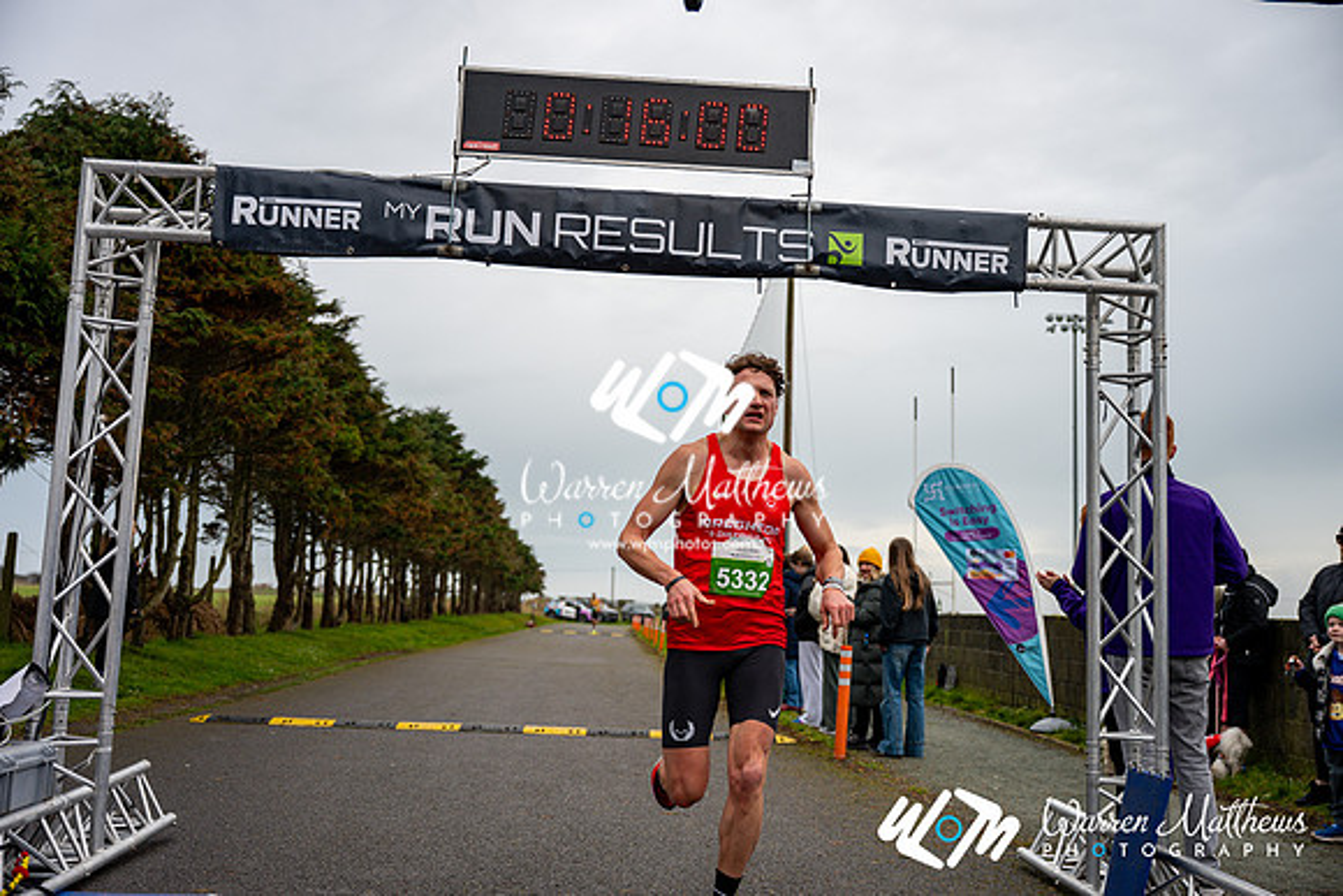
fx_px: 1343
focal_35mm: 36
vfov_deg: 36.9
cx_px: 672
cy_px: 448
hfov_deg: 53.1
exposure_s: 1/1250
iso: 125
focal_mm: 36
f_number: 2.8
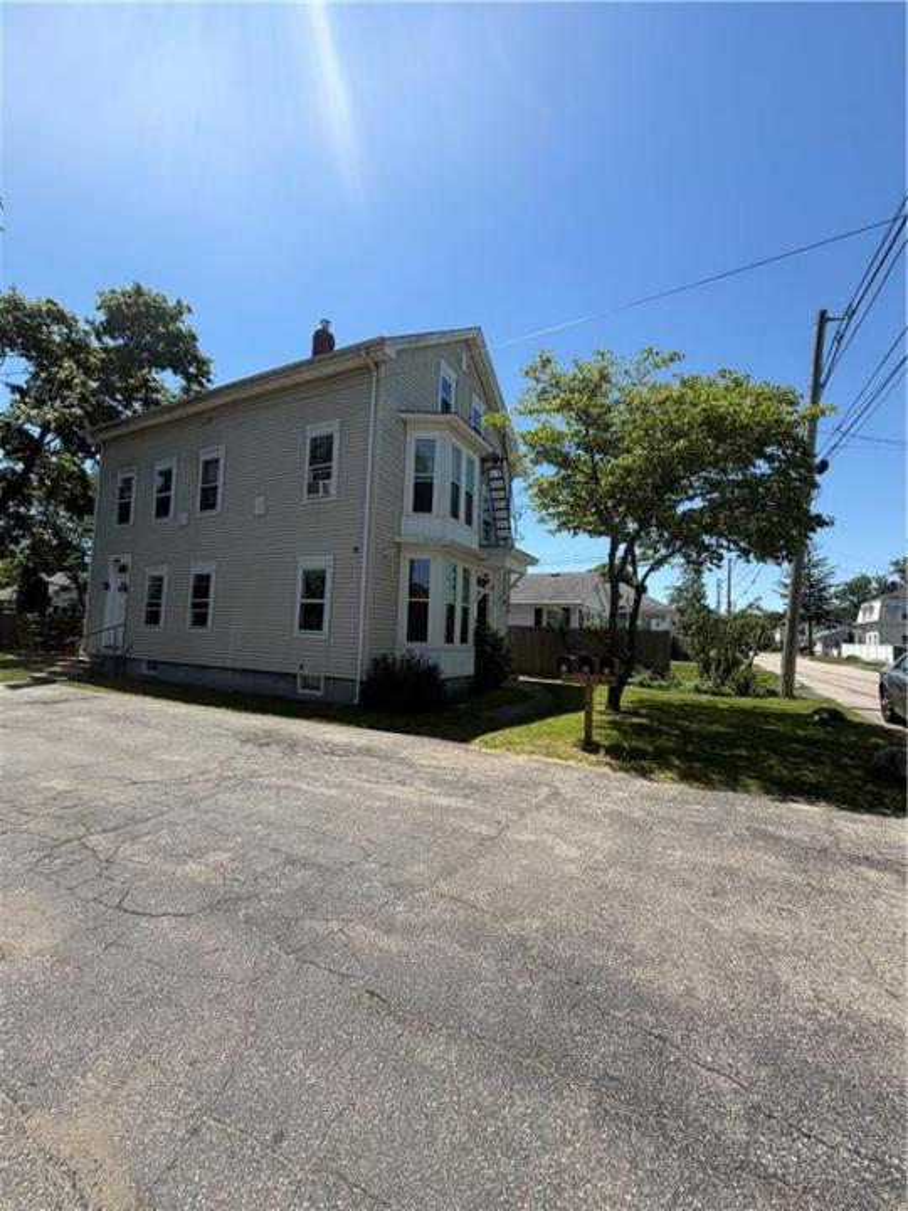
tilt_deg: +4.9
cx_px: 454
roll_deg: -2.4
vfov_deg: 102.1
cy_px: 606
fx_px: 490
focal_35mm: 14
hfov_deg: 85.7
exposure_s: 1/770
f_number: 2.2
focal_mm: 2.22
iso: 25
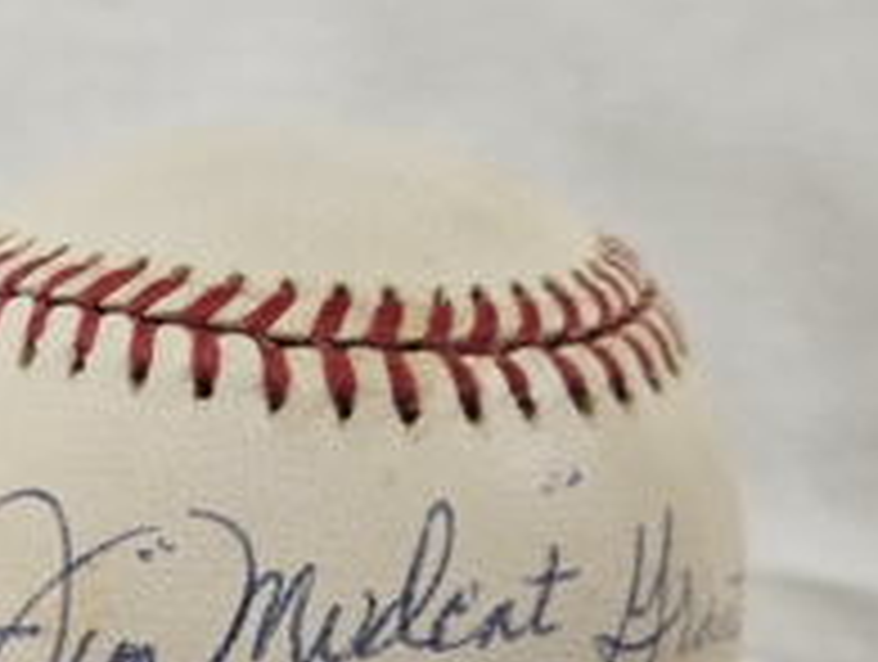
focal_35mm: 53
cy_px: 635
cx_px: -77
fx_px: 1347
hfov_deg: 32.1
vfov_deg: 26.4
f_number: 1.8
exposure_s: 1/120
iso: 200
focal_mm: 5.4
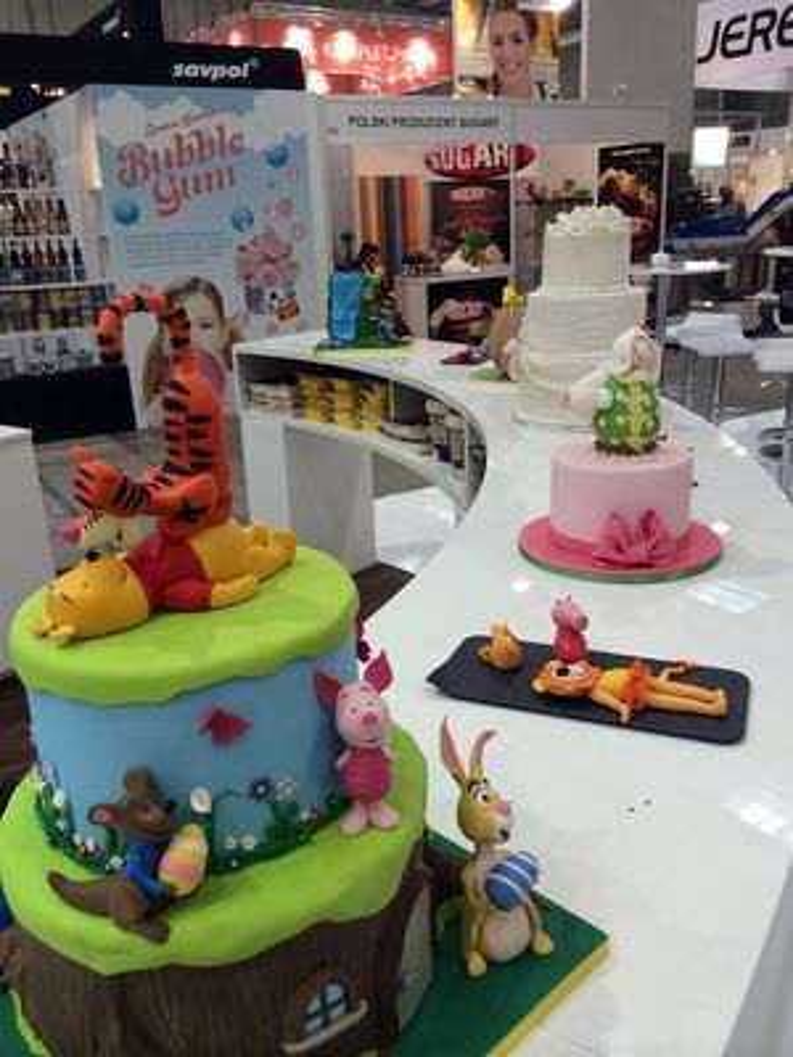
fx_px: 916
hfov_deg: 46.8
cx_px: 396
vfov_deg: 60.0
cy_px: 528
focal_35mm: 30
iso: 50
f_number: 2.2
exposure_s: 1/50
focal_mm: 4.12
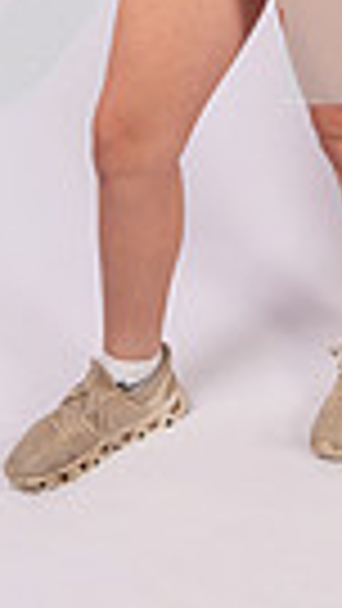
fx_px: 1353
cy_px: -347
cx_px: 446
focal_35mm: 84
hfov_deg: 13.8
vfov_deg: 20.8
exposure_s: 1/160
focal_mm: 24
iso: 125
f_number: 5
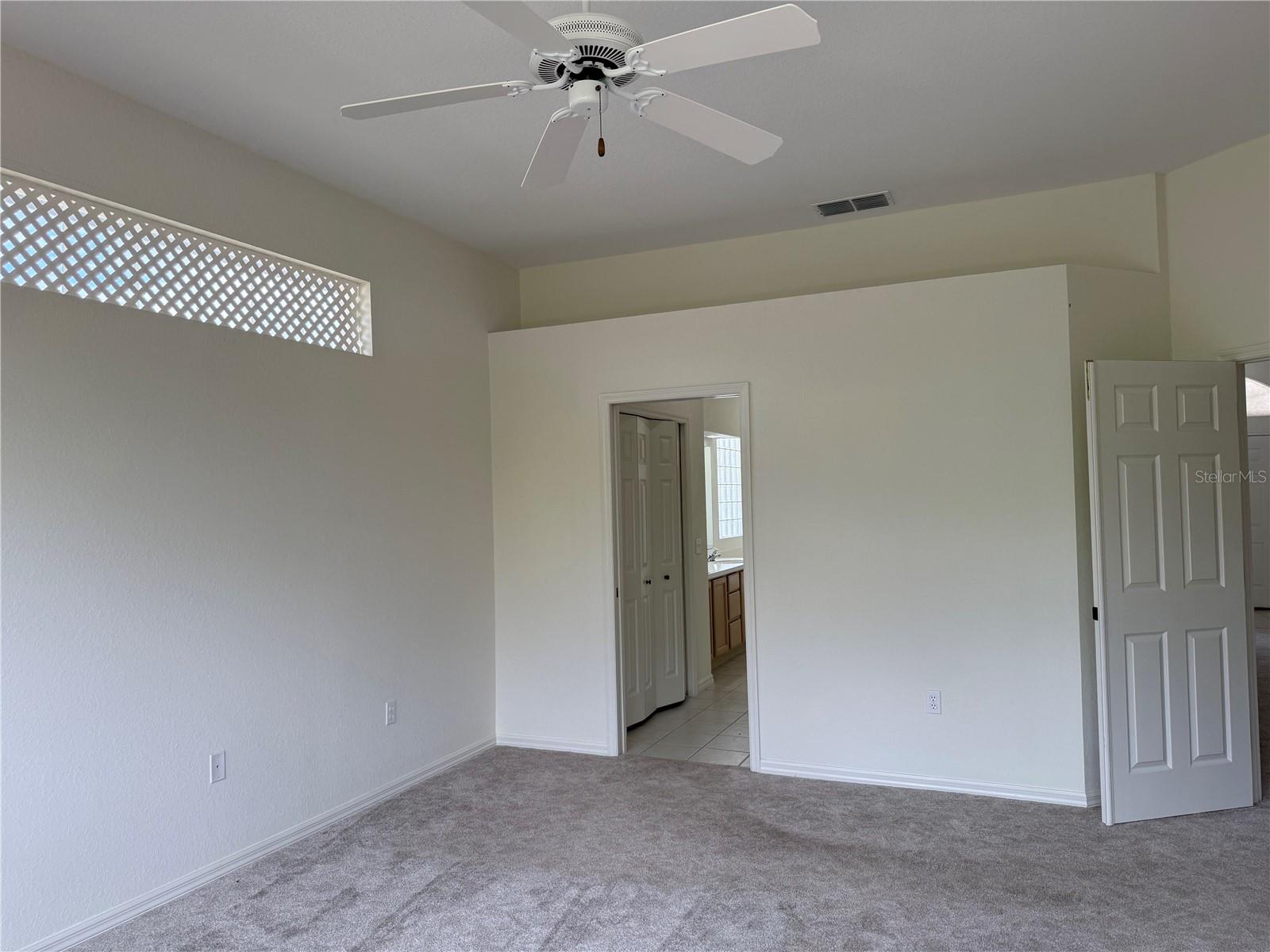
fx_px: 881
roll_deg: +1.4
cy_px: 476
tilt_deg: +2.7
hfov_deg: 71.6
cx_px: 635
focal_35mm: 24
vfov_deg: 56.8
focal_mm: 6.76
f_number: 1.78
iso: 100
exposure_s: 1/399
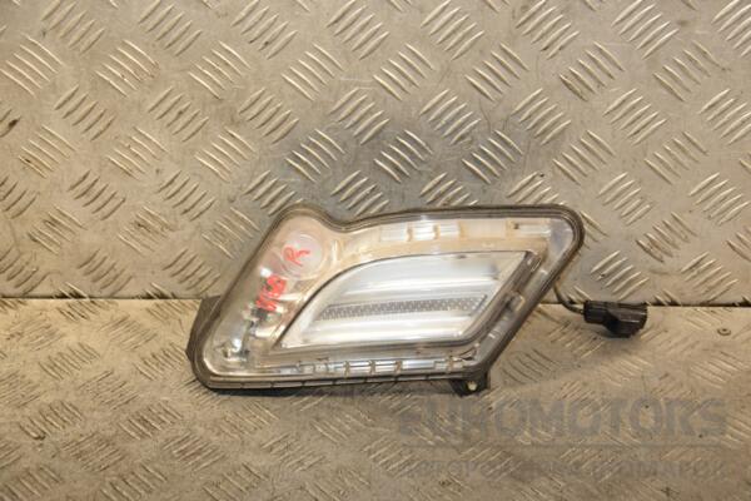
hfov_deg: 27.0
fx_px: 1564
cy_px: 250
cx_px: 376
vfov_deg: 18.2
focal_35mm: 75
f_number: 5
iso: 800
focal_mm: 50
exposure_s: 1/160
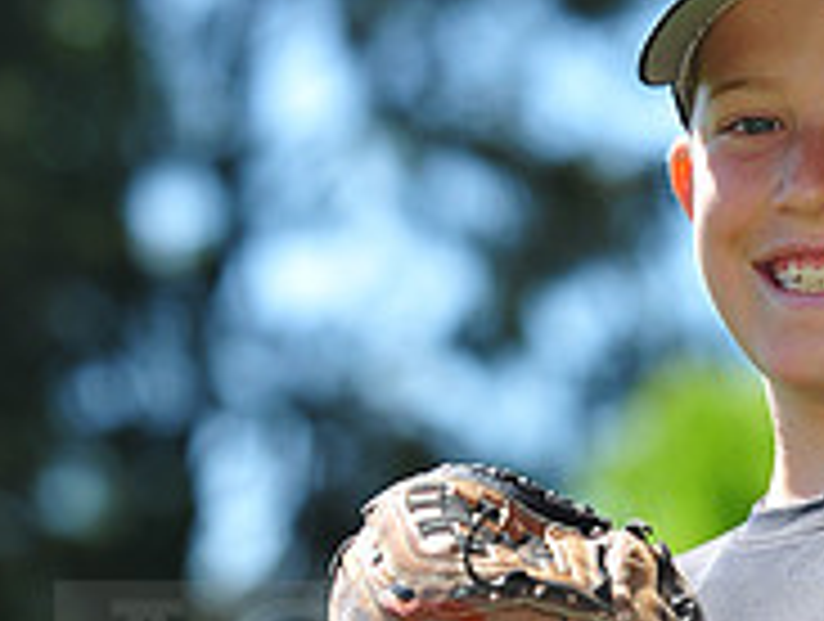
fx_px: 7608
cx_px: 860
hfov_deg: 6.2
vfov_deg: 4.7
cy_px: 644
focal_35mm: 319
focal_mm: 105
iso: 200
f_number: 4
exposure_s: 1/1000
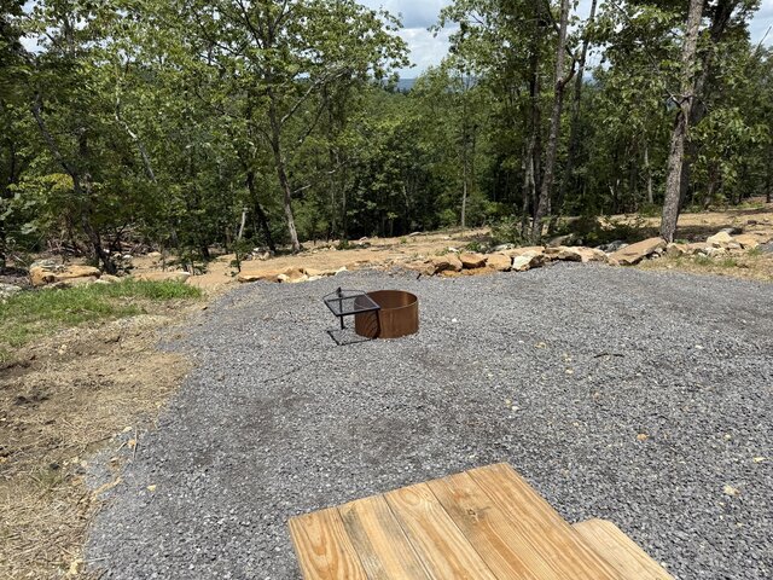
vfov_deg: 56.8
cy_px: 290
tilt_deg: -19.5
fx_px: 536
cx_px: 386
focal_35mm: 24
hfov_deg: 71.6
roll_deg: +0.2
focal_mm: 6.76
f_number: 1.78
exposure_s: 1/5319
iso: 80
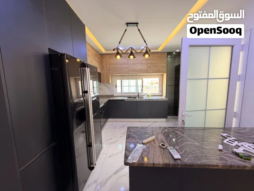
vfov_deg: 85.7
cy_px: 96
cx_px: 127
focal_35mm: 14
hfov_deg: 102.1
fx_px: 103
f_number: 2.2
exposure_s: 1/100
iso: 200
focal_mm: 2.22
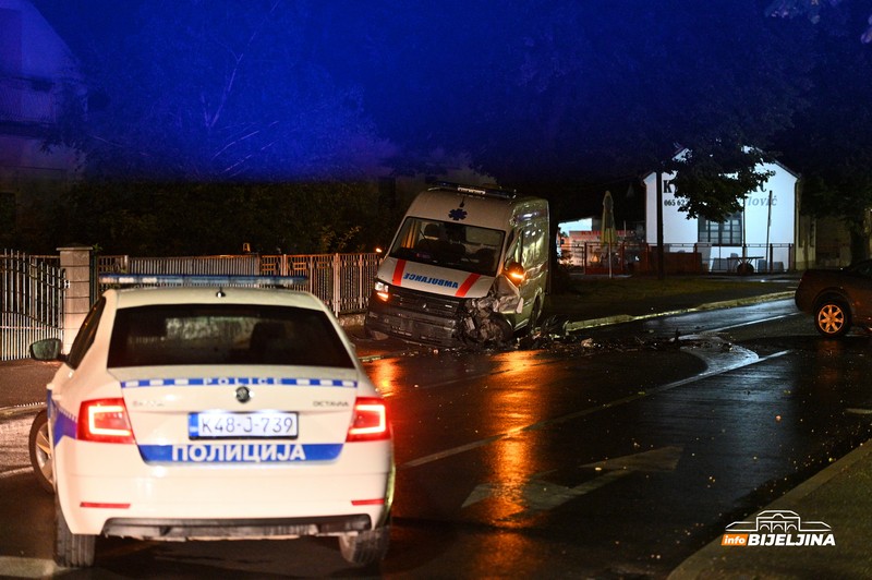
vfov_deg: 16.0
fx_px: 2057
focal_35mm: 85
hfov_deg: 23.9
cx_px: 436
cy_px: 290
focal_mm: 85
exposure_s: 1/100
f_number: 2.8
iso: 5000
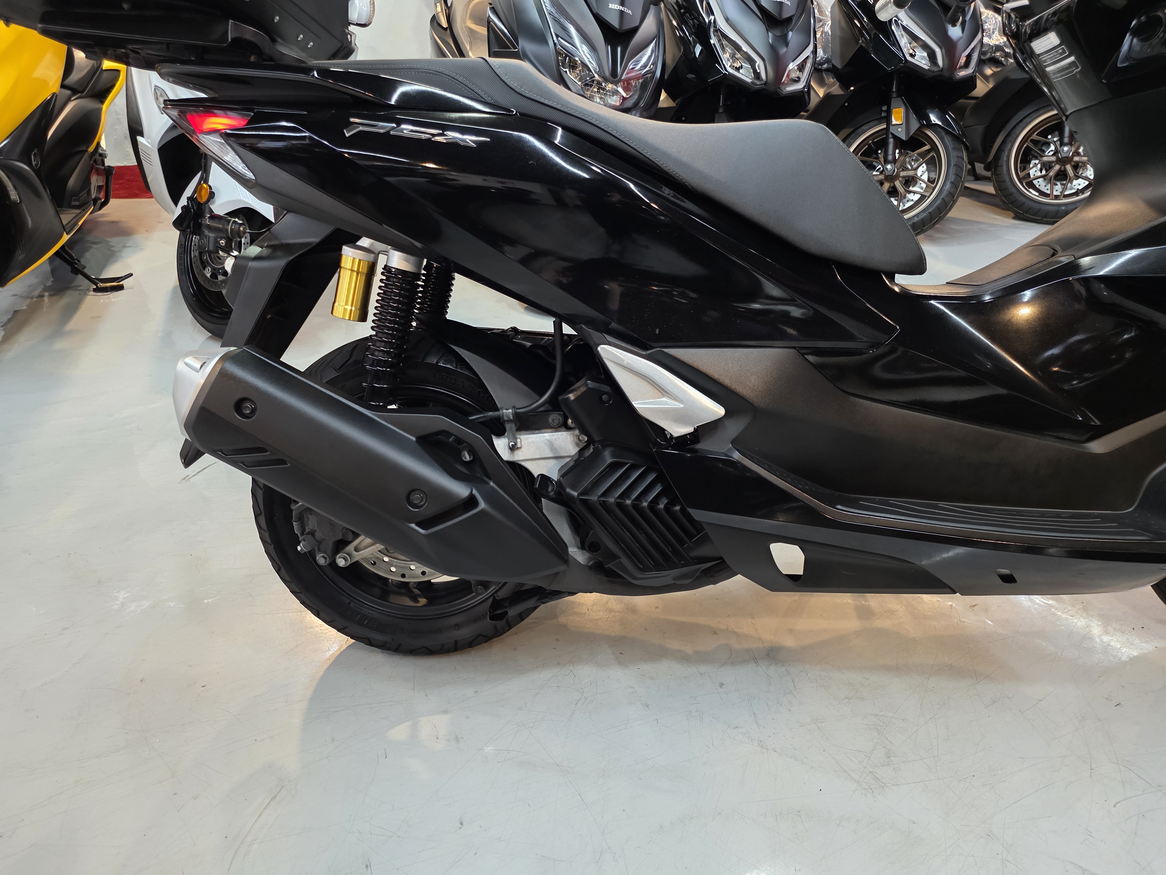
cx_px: 583
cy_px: 438
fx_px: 775
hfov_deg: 73.9
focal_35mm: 23
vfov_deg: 58.9
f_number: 1.7
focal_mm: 6.25
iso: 640
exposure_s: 1/120
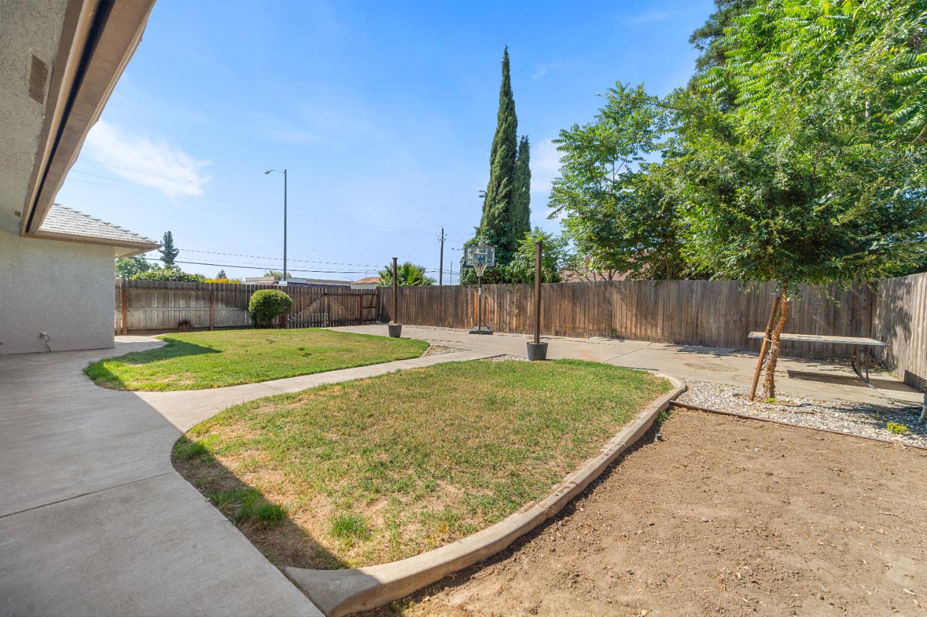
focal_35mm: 14
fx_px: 360
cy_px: 308
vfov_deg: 81.2
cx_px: 464
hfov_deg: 104.3
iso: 400
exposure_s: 1/100
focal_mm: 14
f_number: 8
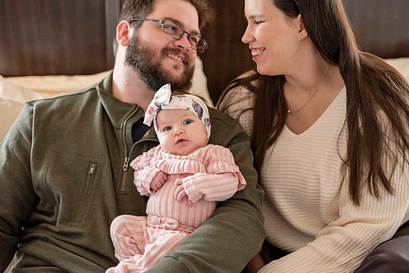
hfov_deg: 41.1
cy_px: 126
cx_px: 186
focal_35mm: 48
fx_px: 545
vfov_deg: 28.1
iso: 2000
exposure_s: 1/160
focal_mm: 35
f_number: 1.8
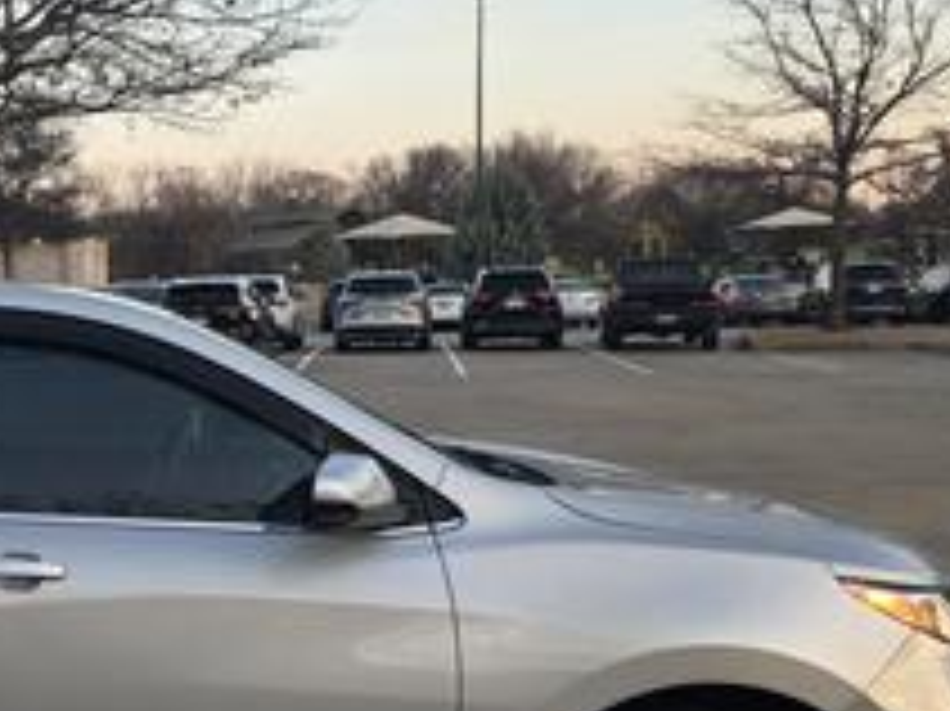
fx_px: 1509
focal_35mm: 55
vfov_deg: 26.5
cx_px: -50
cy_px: 405
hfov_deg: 31.6
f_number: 1.7
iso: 100
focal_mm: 6.3
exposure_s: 1/180
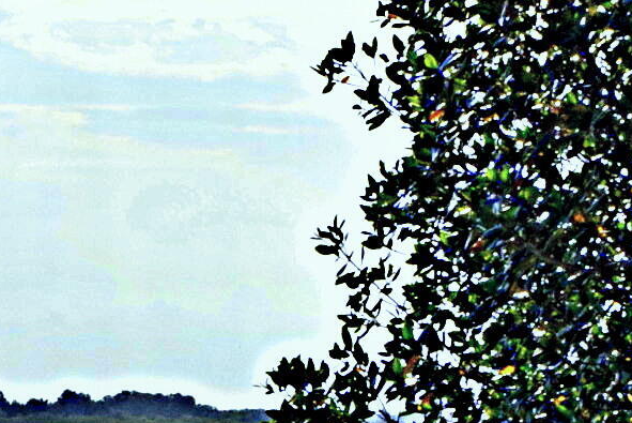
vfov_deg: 7.7
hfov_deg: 11.6
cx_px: -33
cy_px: 650
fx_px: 3066
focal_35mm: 175
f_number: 25
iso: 640
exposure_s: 1/200
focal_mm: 23
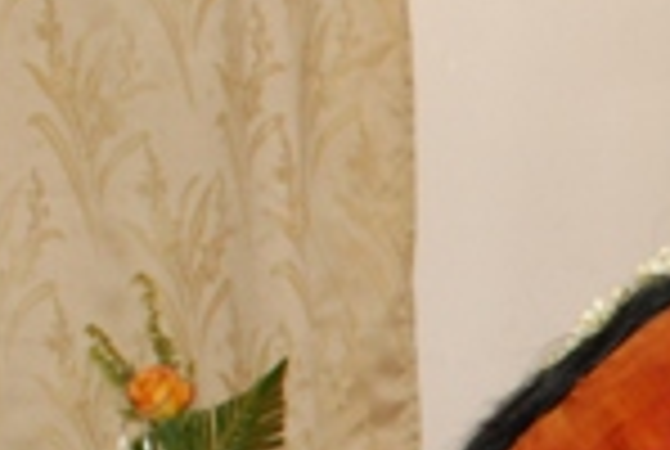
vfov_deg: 8.2
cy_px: 634
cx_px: 1275
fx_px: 3077
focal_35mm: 165
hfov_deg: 11.4
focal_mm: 22
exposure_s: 1/60
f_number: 7.1
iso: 800
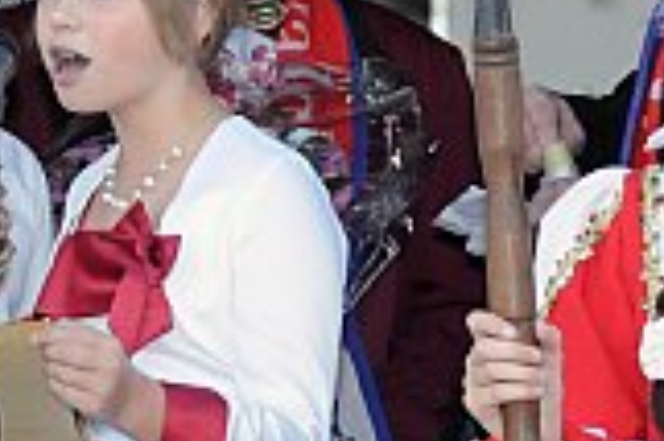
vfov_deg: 3.2
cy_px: -21
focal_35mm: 428
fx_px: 7886
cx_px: -95
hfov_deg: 4.8
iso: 800
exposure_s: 1/200
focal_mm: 90
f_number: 7.1
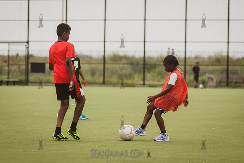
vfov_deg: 6.8
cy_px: 95
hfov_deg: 10.2
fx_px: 1364
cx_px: 107
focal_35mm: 201
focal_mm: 135
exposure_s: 1/2500
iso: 250
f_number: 3.5
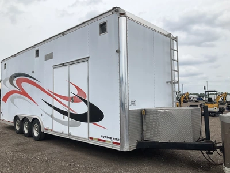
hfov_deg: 61.7
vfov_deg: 48.2
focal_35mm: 29
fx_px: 193
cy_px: 86
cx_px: 115
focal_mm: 3
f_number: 1.8
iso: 25
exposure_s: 1/2058
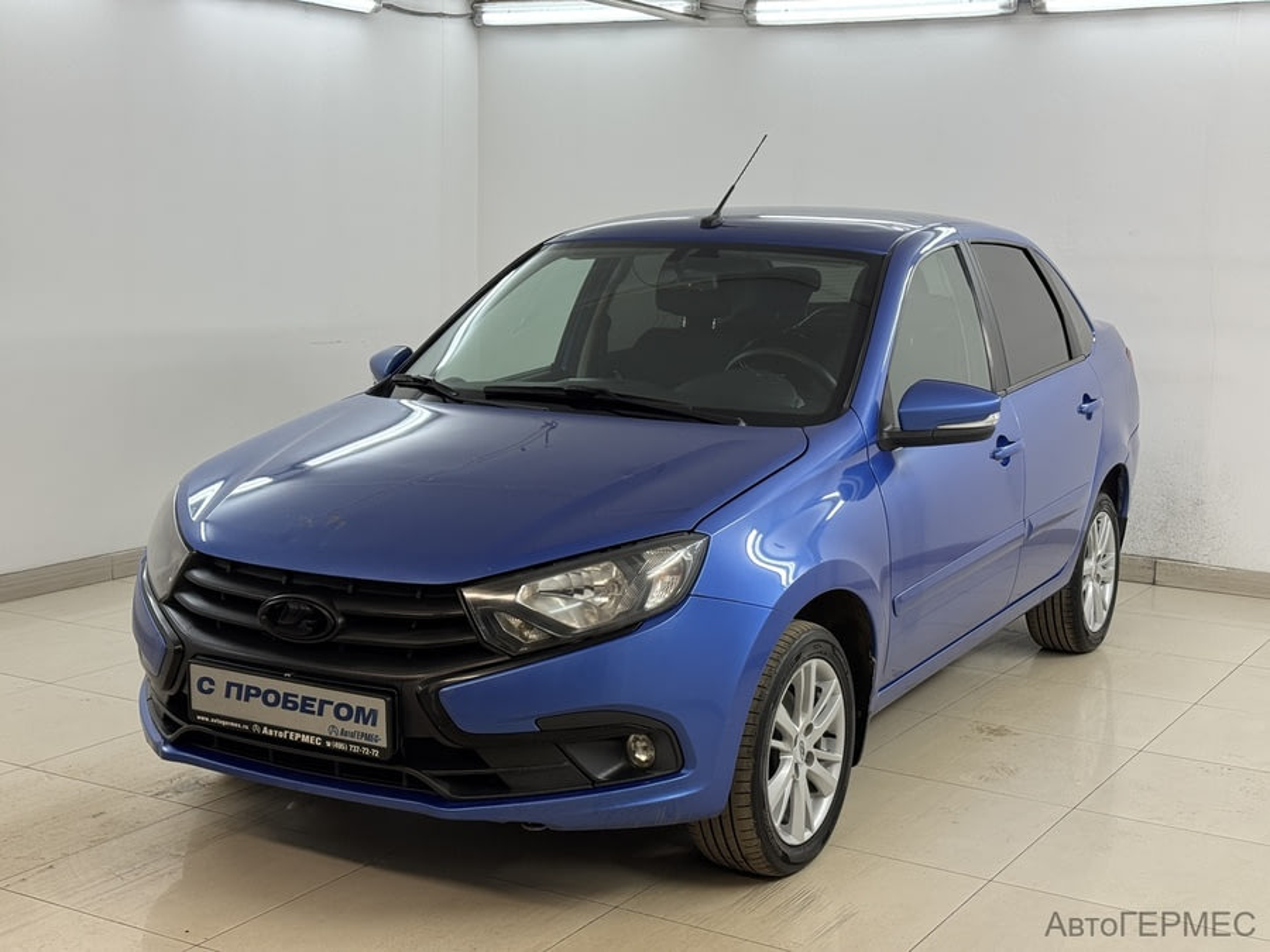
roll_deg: -2.0
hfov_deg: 39.7
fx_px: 1761
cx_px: 635
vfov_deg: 30.3
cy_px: 476
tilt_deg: -10.3
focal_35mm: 48
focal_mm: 6.76
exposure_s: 1/100
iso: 80
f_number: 1.78
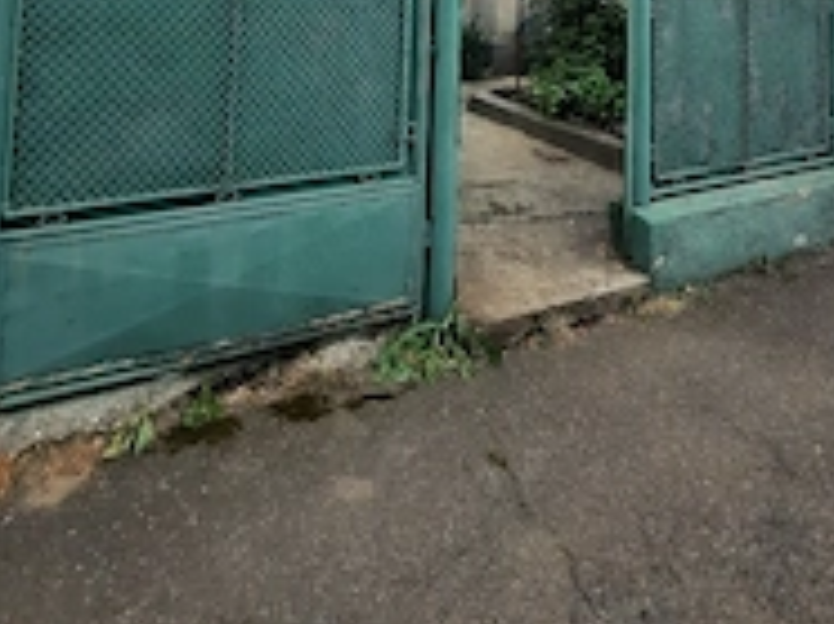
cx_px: 489
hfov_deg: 63.1
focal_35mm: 28
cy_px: -103
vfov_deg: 38.5
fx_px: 674
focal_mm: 1.74
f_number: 2.2
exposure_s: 1/103
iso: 40
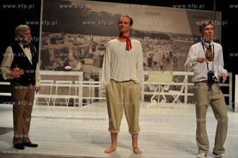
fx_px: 462
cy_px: 79
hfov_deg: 28.9
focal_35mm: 70
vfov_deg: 19.4
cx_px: 119
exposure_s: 1/200
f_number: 2.8
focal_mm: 70
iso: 400
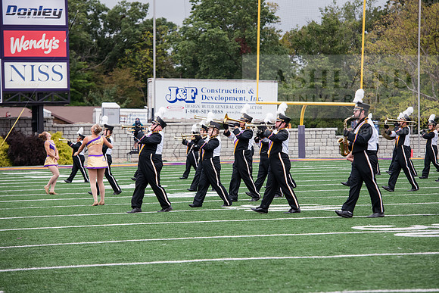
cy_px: 146
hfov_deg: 13.2
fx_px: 1890
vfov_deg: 8.9
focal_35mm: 155
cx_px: 220
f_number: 5.6
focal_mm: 155
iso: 640
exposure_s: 1/500
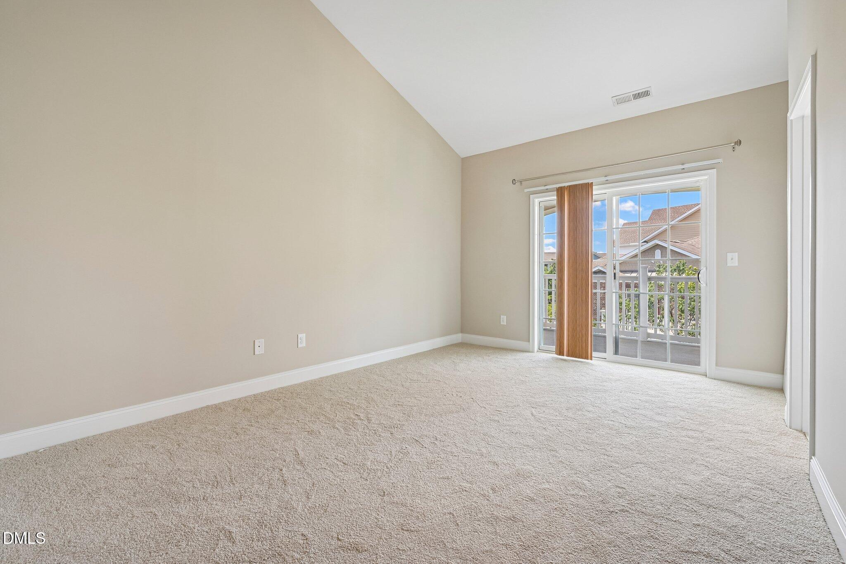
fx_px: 364
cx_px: 423
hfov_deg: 98.5
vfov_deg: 75.5
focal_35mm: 16
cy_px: 282
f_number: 8
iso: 140
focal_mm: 15.5
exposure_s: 1/15
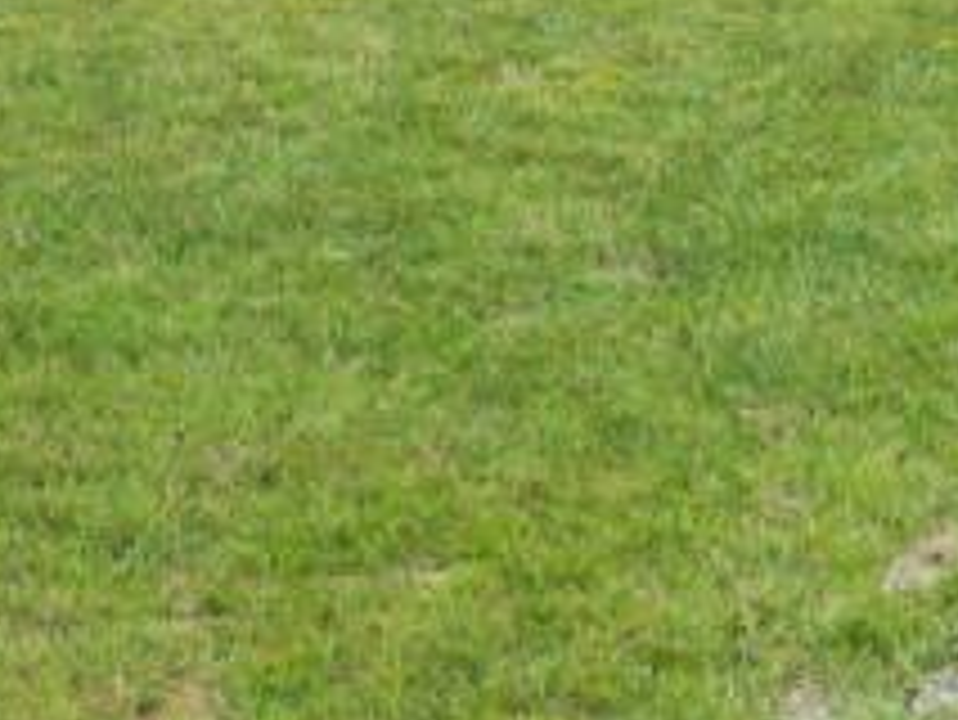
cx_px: 328
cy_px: 572
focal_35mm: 162
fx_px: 4486
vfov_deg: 9.2
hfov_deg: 12.2
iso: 100
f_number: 1.7
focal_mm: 6.72
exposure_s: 1/1250
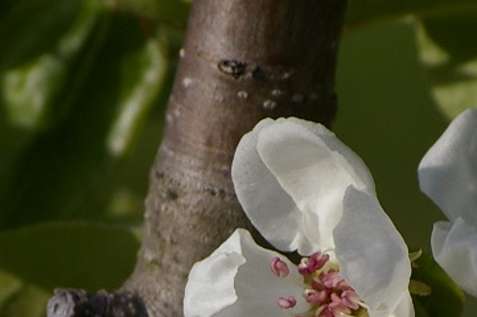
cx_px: 194
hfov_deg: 2.4
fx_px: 11411
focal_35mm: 862
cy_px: 528
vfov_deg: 1.6
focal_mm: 138
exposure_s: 1/500
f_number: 8
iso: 200
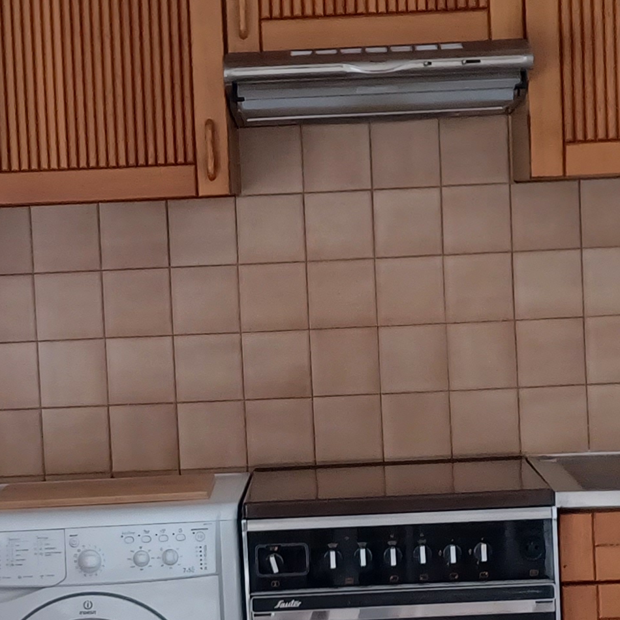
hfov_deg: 18.7
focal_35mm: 93
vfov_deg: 18.7
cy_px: 347
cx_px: 309
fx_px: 1885
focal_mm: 4.6
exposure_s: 1/50
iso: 320
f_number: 1.8
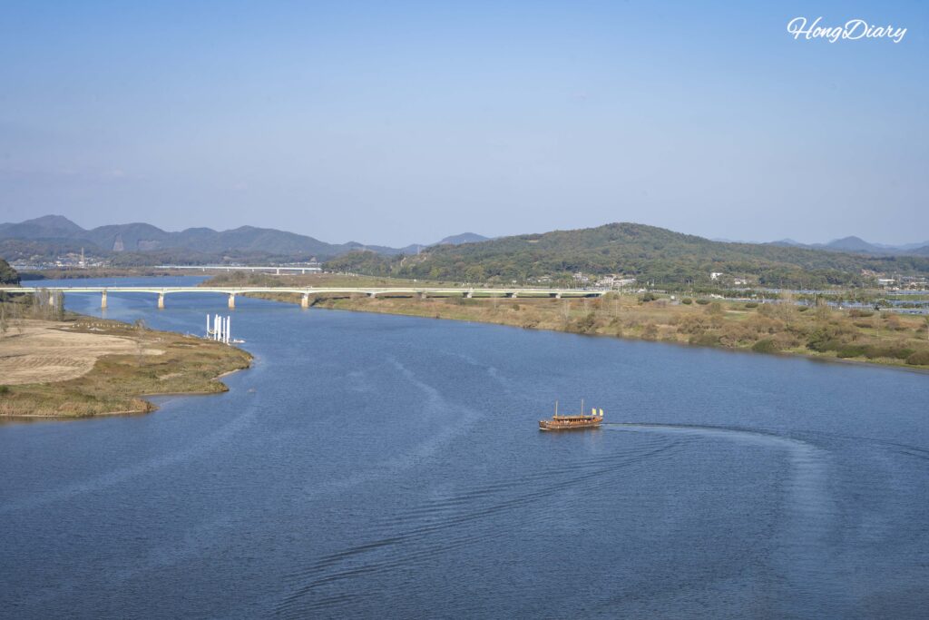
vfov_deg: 22.6
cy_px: 310
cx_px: 464
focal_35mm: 60
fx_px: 1548
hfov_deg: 33.4
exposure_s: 1/160
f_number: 11
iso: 100
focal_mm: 60
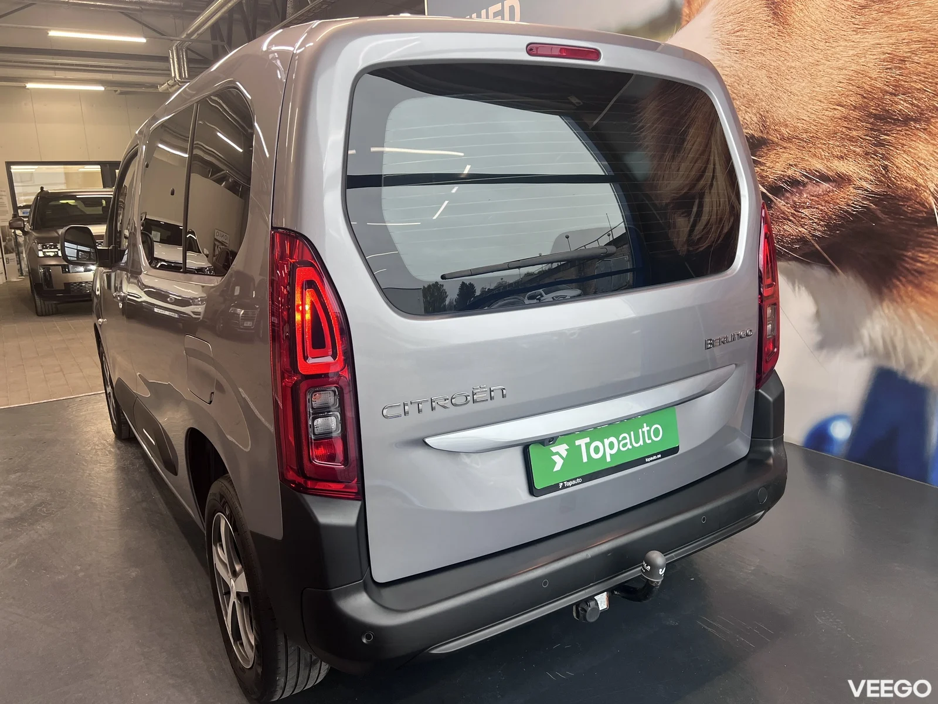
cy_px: 352
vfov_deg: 53.1
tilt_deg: -12.3
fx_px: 705
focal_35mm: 26
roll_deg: +2.3
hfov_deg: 67.3
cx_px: 469
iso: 100
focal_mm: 5.7
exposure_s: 1/100
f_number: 1.5
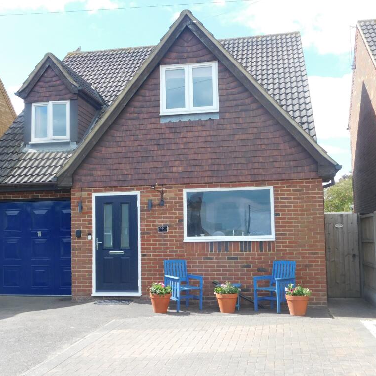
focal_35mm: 43
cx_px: 166
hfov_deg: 39.1
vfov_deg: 39.2
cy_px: 190
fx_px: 528
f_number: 3.5
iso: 125
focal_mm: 6.3
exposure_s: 1/500
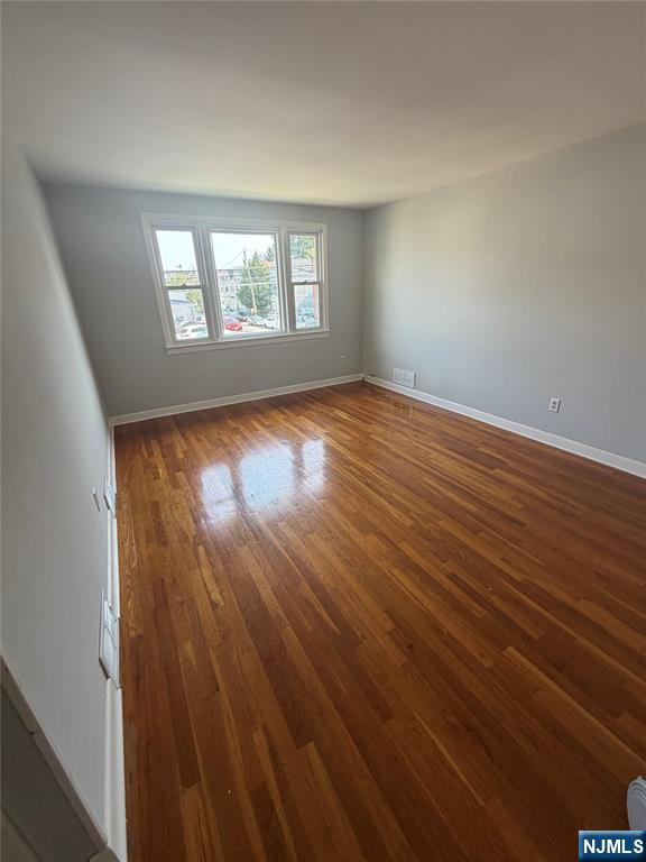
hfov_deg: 85.7
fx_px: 348
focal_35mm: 14
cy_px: 431
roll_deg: +2.9
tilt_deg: -24.4
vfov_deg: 102.1
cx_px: 323
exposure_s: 1/121
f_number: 2.2
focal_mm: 2.22
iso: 160
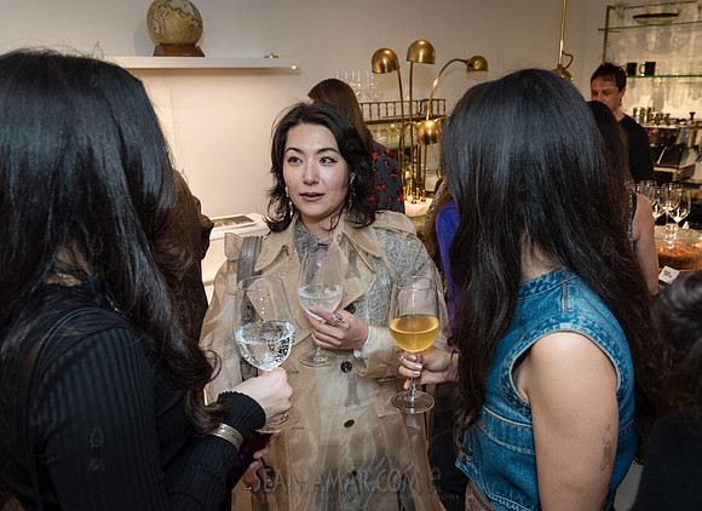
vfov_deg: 45.1
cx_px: 417
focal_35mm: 31
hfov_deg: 59.1
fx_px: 614
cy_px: 279
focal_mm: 26
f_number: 4
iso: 1600
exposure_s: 1/200
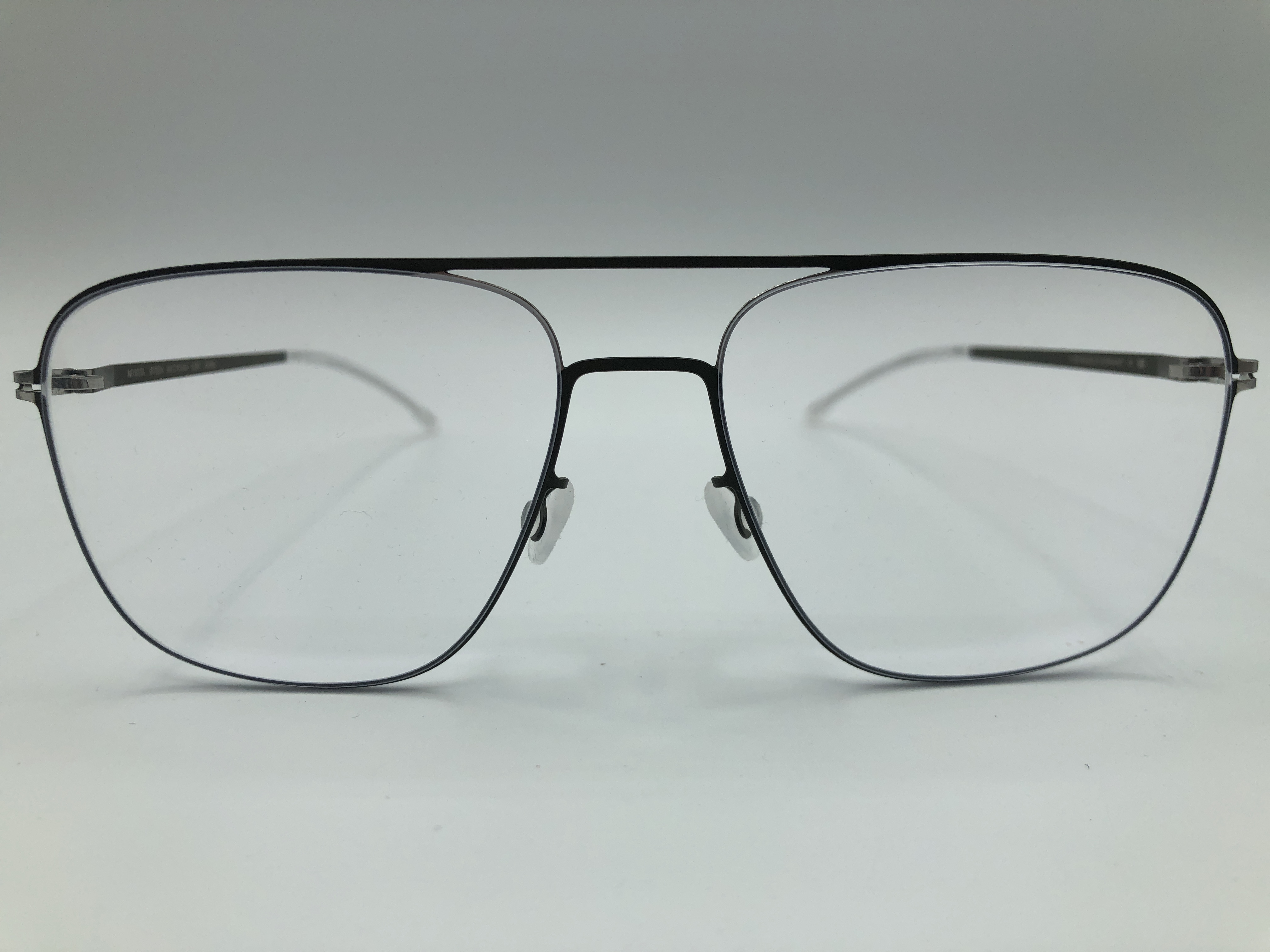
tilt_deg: -10.7
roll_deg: +0.8
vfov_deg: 49.7
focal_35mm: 28
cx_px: 635
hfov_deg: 63.4
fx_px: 1027
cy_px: 476
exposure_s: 1/1021
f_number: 1.8
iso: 32
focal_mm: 4
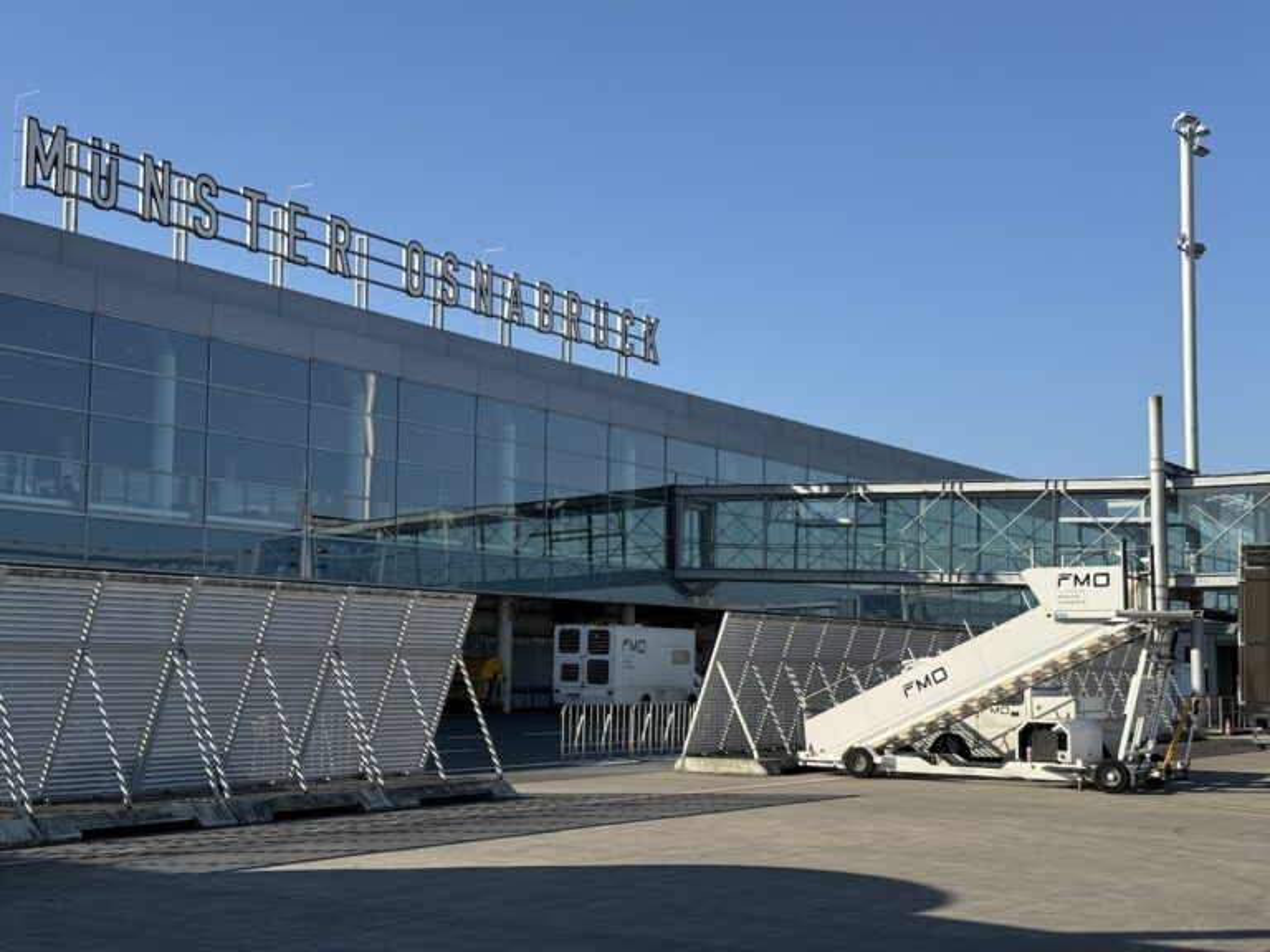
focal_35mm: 48
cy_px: 476
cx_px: 635
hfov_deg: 39.7
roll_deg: +0.2
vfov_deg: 30.3
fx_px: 1761
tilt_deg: +7.1
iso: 64
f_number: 1.78
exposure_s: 1/3891
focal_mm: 6.76
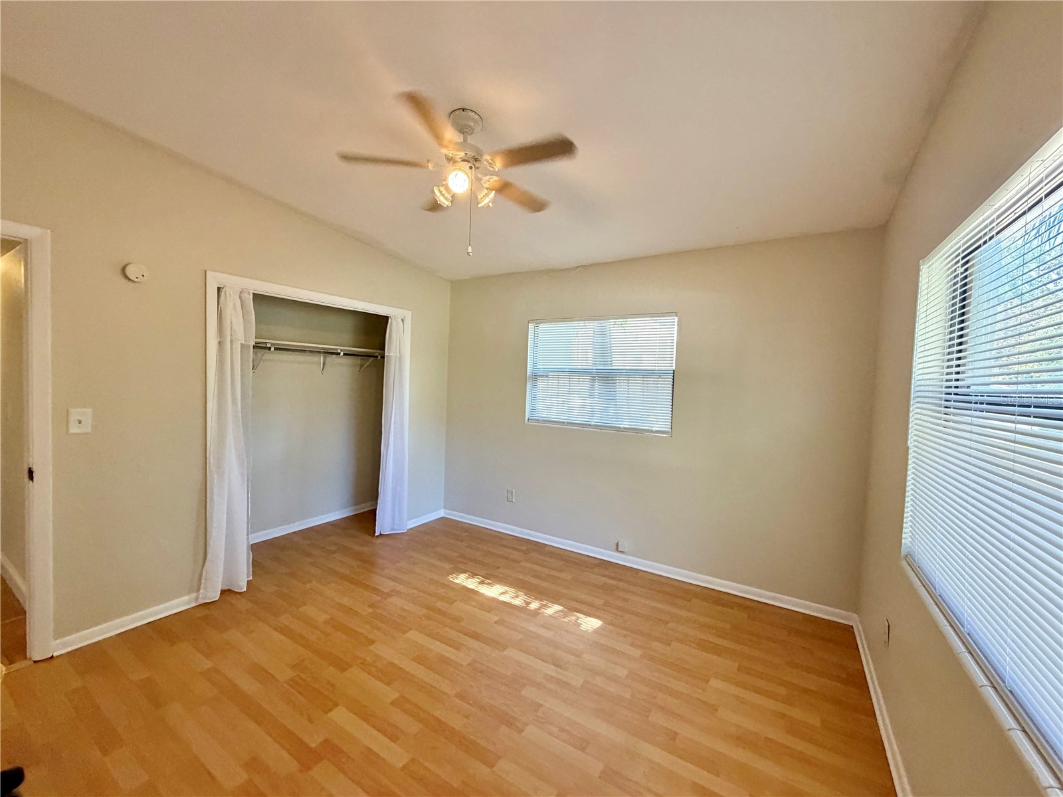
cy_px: 398
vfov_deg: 85.7
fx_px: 430
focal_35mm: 14
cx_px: 532
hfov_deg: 102.1
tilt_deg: -2.2
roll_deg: -1.4
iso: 320
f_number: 2.2
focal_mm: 2.22
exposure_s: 1/120
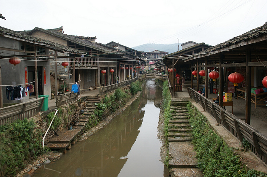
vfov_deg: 39.9
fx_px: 244
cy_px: 88
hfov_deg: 57.3
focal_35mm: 33
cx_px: 134
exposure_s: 1/60
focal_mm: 22
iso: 100
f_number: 8
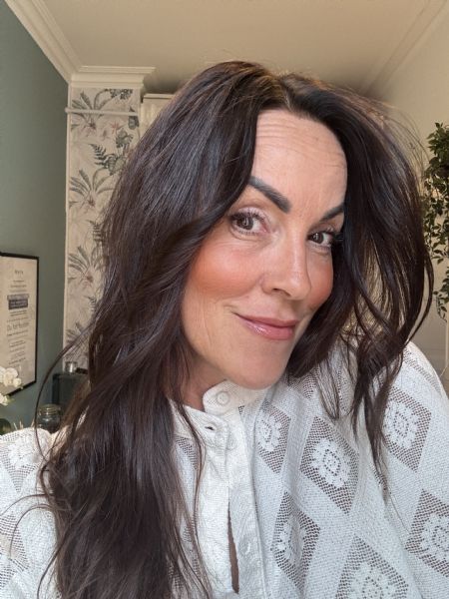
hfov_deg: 46.8
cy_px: 300
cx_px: 224
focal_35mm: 30
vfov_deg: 60.0
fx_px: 519
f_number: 1.9
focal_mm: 2.69
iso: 80
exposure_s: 1/82
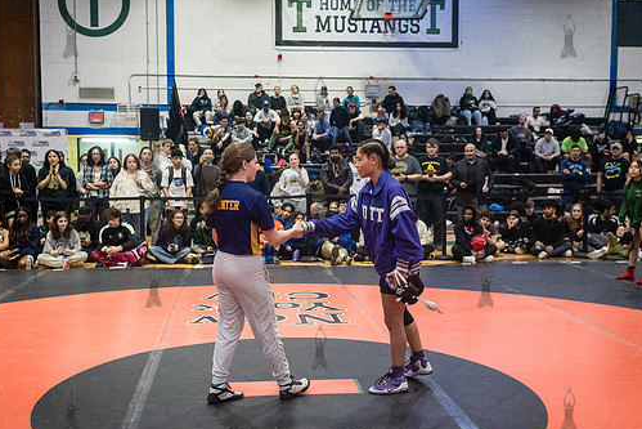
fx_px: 767
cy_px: 223
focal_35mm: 43
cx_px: 307
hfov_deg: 45.4
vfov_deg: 31.2
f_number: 4
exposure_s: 1/400
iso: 6400
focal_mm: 35
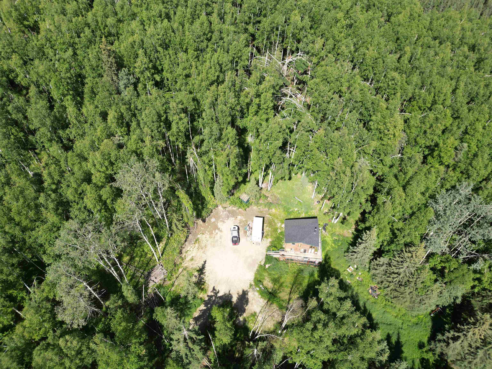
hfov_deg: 71.6
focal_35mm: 24
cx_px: 246
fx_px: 341
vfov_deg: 56.8
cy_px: 184
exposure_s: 1/1250
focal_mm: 6.72
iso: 100
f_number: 1.7
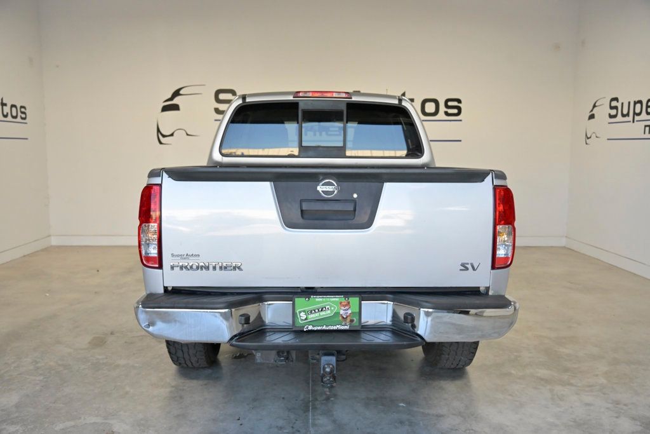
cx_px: 325
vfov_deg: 42.3
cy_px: 217
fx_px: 560
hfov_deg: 60.3
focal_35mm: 31
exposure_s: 1/1600
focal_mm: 31
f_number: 4.5
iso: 2500
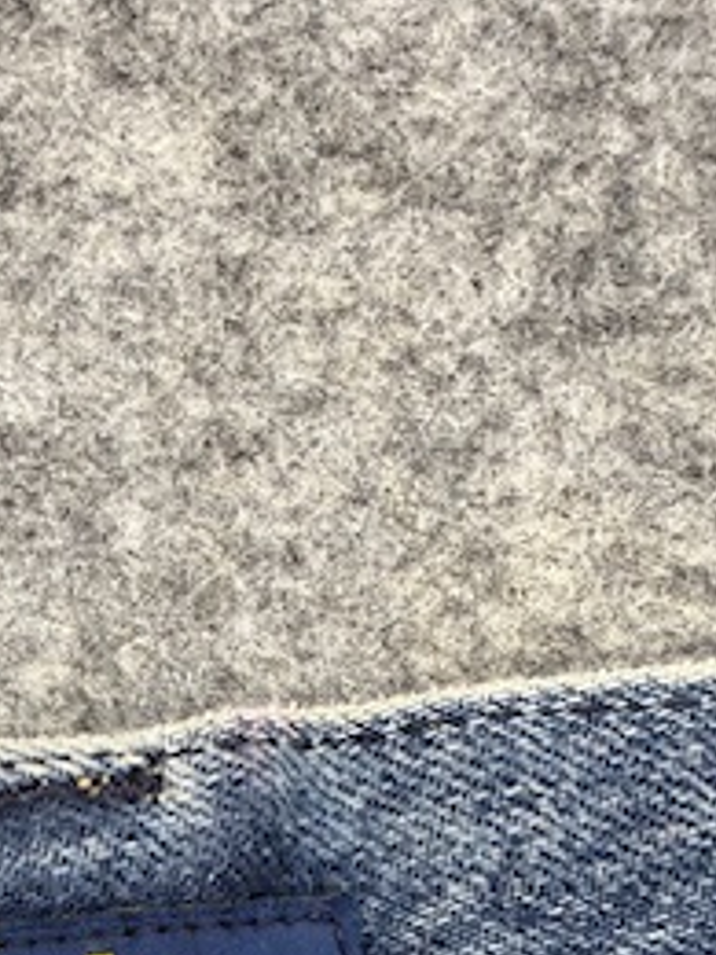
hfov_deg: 24.2
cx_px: 77
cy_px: 1036
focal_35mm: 59
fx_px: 1627
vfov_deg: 29.6
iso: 100
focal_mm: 2.22
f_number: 2.2
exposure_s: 1/100
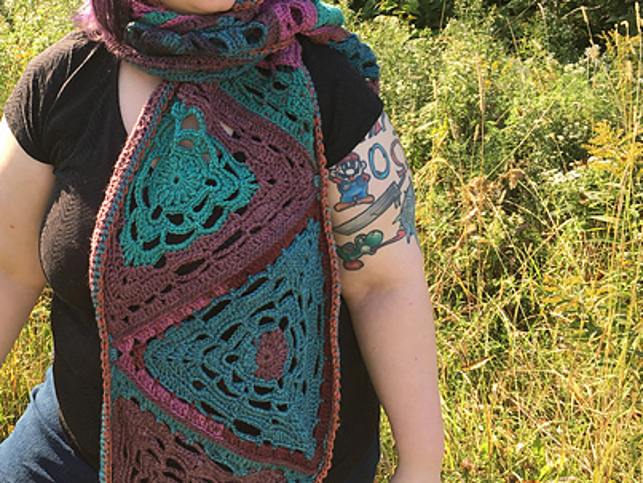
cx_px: 155
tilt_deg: -20.5
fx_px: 855
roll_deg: +3.2
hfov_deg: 40.0
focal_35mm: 46
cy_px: 190
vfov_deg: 31.5
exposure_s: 1/287
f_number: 2.2
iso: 25
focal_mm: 4.15
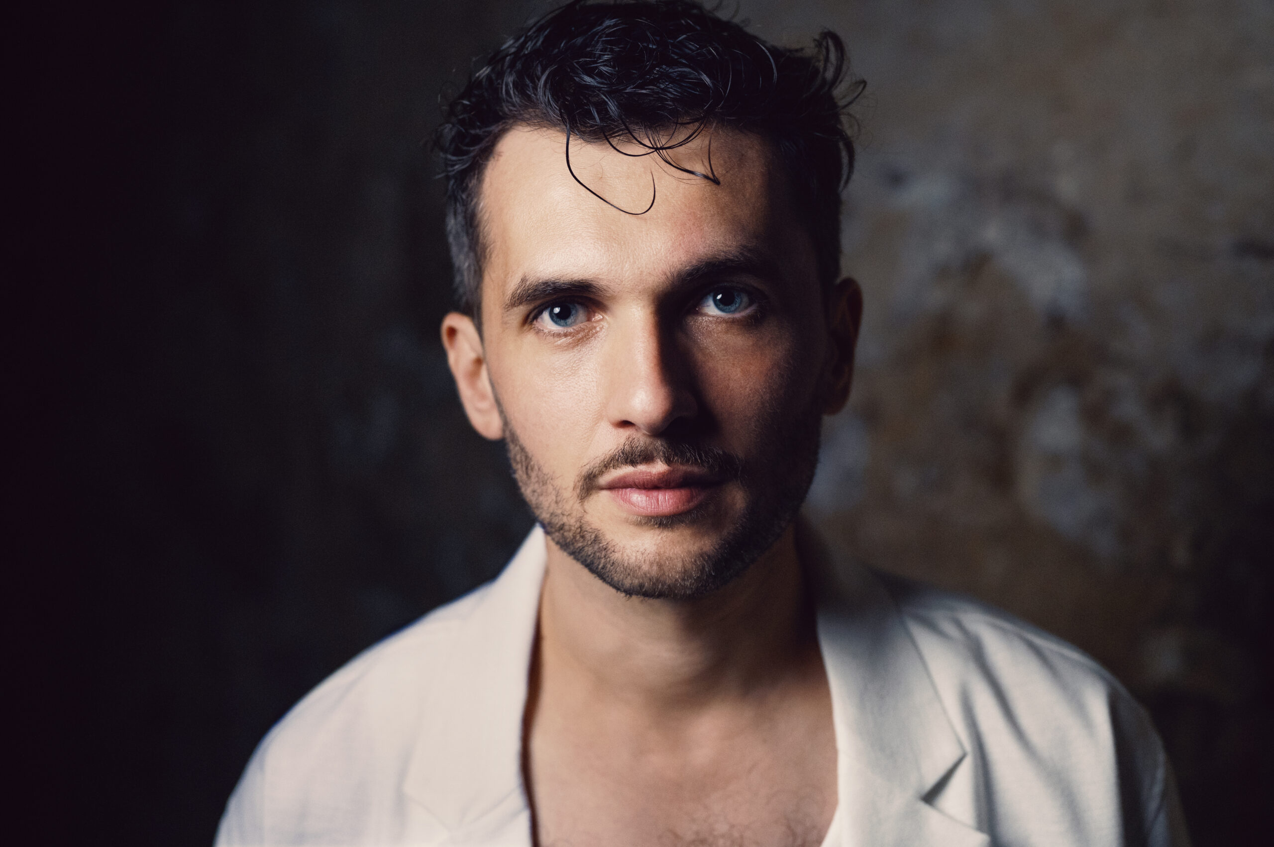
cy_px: 424
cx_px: 637
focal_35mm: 50
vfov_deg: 27.0
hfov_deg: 39.6
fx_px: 1768
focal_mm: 50
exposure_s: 1/100
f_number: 2.8
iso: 3200
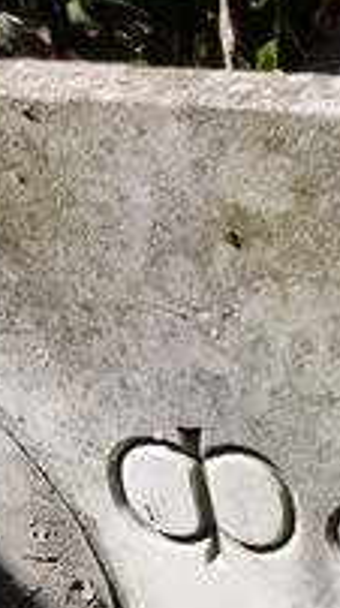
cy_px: 644
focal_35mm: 81
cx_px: 536
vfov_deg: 24.7
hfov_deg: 13.8
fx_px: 1304
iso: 20
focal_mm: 4.6
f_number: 2
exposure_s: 1/467
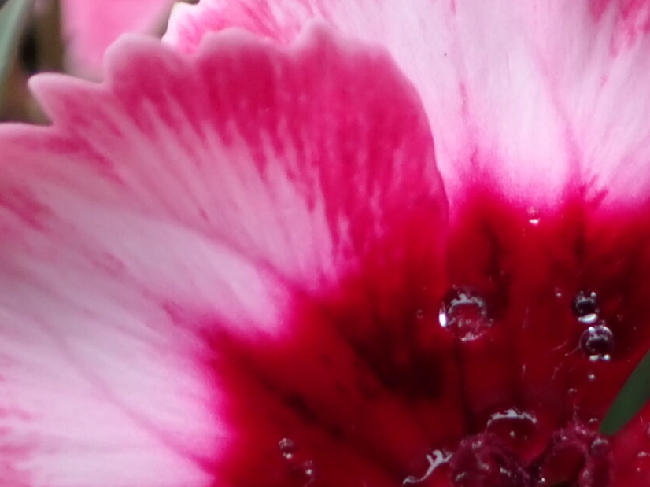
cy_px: 540
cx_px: 537
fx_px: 1746
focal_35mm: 93
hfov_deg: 20.8
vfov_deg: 15.5
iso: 200
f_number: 2.3
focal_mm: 5.4
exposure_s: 1/125
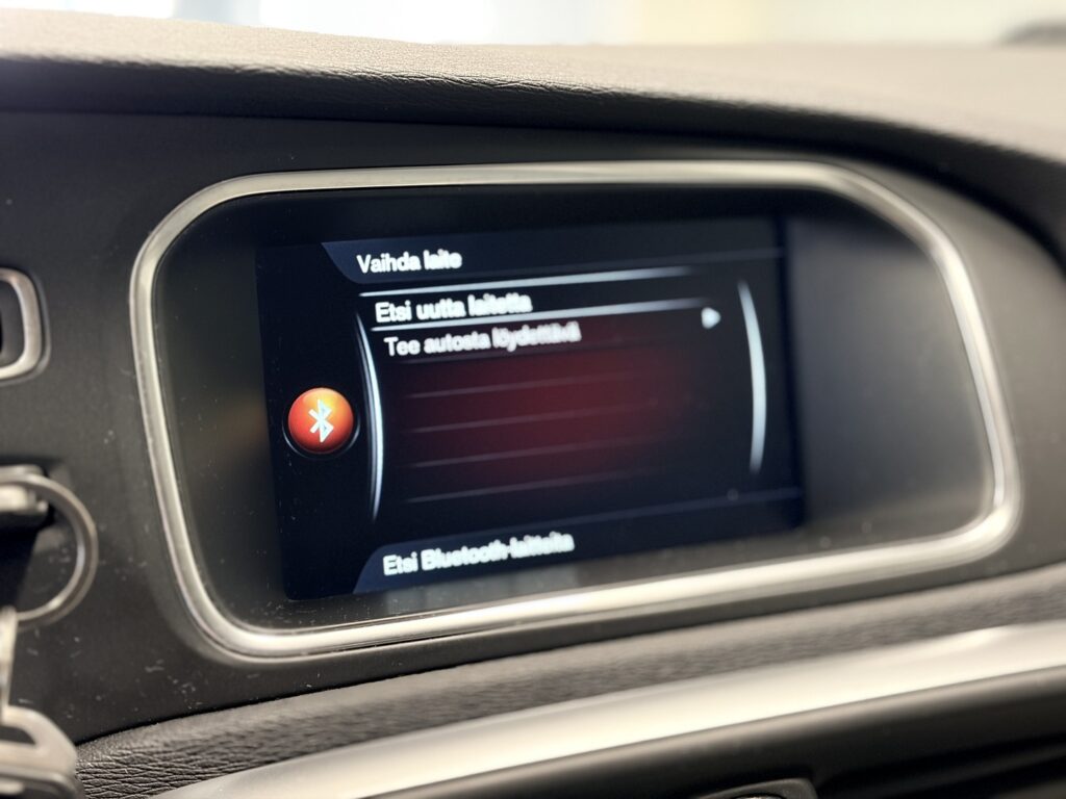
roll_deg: +0.7
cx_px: 533
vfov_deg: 28.0
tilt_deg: -15.9
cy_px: 400
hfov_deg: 36.8
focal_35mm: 52
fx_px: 1601
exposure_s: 1/30
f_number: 1.6
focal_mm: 5.96
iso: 250
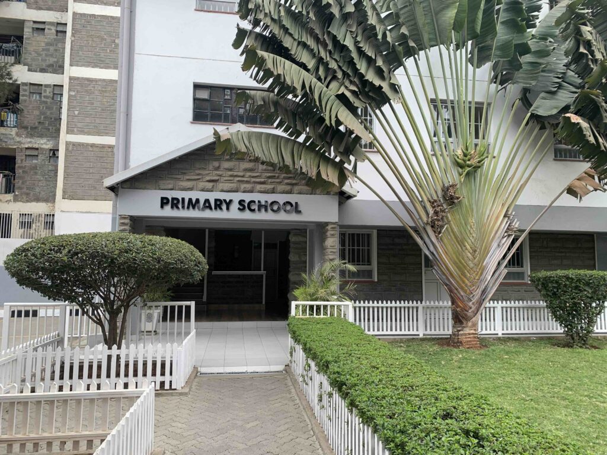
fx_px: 456
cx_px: 304
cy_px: 228
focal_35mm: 26
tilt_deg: +3.8
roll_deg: -2.0
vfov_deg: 53.1
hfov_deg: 67.3
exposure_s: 1/590
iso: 25
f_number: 1.8
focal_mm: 4.25
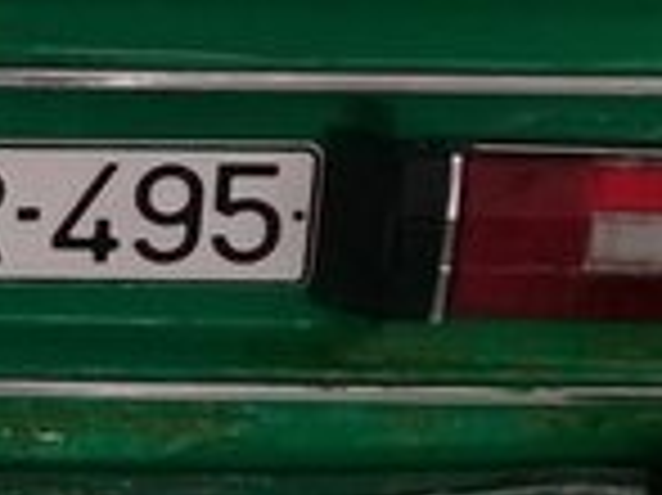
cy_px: -115
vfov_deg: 10.5
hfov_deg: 13.8
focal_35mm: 139
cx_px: -113
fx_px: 2656
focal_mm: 3.3
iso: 50
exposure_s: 1/33
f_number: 2.2
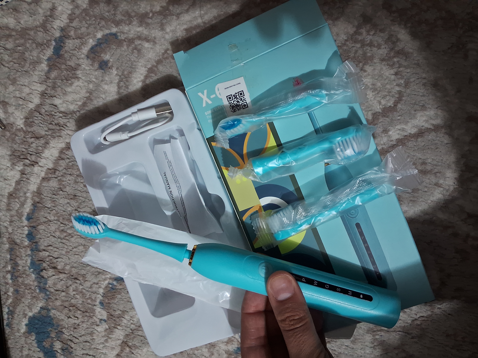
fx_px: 359
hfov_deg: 67.3
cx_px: 239
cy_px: 179
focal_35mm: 26
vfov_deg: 53.1
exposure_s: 1/20
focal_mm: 3.98
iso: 1000
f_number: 1.8
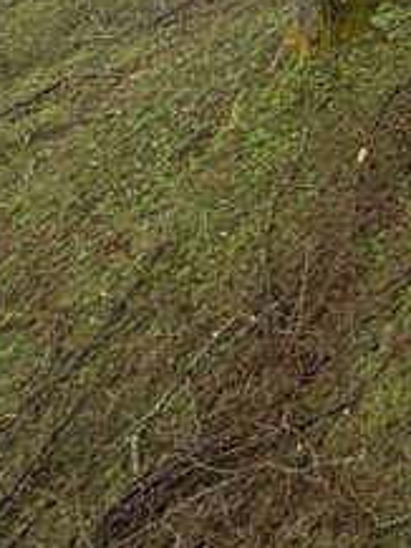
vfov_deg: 22.1
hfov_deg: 17.9
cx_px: 739
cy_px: -354
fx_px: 1044
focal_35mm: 66
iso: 40
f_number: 2.2
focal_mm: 2.2
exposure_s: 1/470
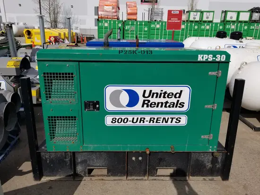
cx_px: 130
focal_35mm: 26
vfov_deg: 53.1
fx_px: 195
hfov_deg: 67.3
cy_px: 98
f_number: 1.7
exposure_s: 1/6784
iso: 50
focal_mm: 4.25
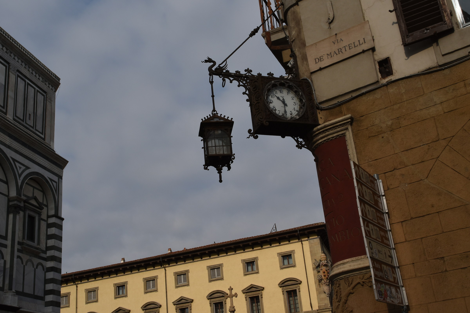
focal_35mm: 42
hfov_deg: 46.4
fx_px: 548
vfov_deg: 31.9
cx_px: 235
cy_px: 156
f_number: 16
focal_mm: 28
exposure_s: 1/350
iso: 200
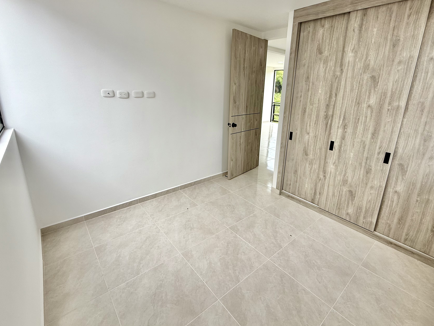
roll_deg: -2.7
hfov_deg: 90.8
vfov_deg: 74.5
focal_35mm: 17
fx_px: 213
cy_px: 146
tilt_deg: -14.3
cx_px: 237
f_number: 2.2
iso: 50
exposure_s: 1/117
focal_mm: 2.22
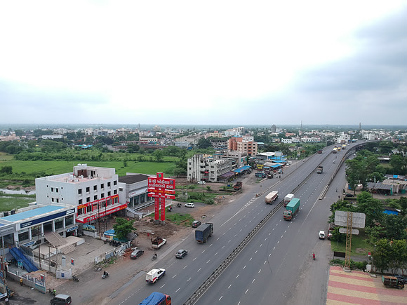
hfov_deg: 69.4
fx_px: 294
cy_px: 152
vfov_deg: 54.9
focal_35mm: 25
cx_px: 204
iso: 100
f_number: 2.6
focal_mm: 4.49
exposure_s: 1/640
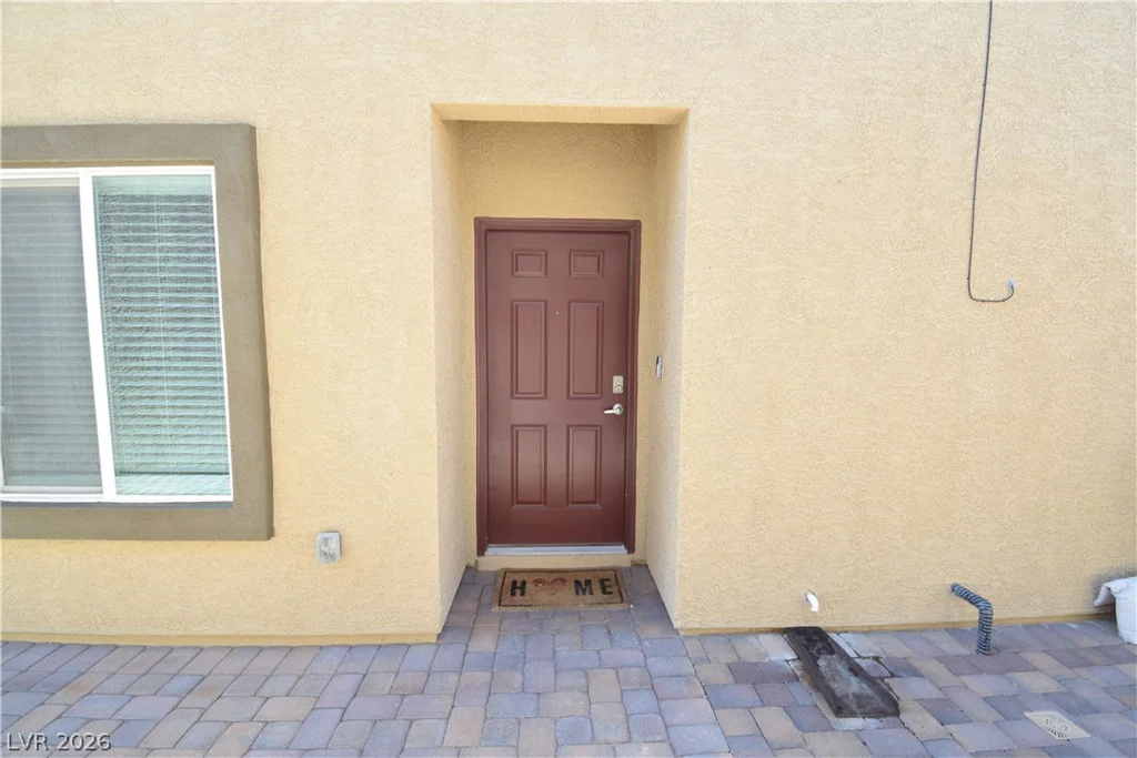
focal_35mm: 15
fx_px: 474
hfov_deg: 100.4
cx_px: 568
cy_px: 379
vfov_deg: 77.3
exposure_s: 1/10
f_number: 10
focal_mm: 10
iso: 100
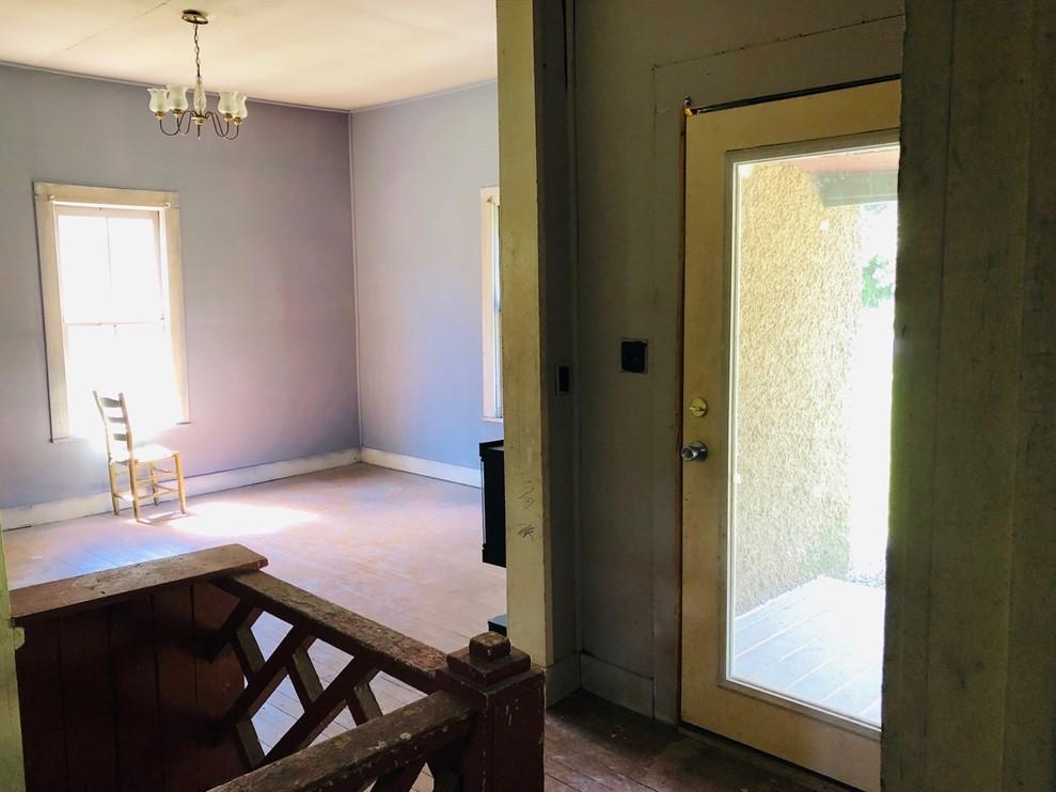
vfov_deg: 48.2
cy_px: 408
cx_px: 513
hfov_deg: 61.6
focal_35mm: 29
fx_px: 885
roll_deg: +0.6
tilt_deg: -6.8
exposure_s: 1/120
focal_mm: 3.99
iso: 160
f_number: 1.8
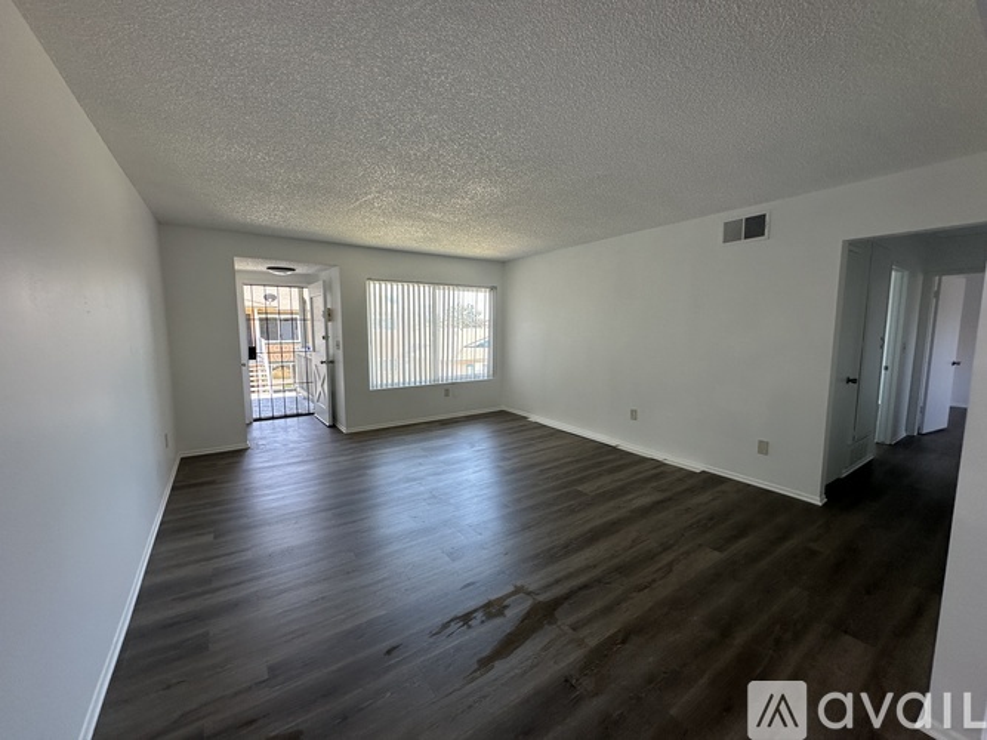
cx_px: 494
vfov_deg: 85.7
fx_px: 399
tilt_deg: -6.0
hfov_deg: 102.1
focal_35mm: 14
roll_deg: +0.0
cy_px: 370
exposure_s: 1/99
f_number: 2.2
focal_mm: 2.22
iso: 64
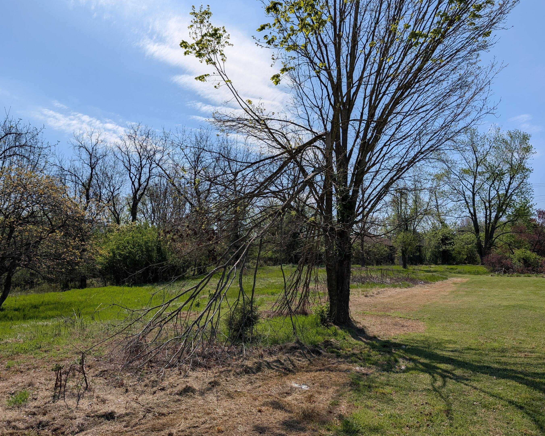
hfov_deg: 65.9
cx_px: 244
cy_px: 214
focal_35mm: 26
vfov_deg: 54.9
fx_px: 419
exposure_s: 1/3534
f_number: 1.68
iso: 20
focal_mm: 6.9
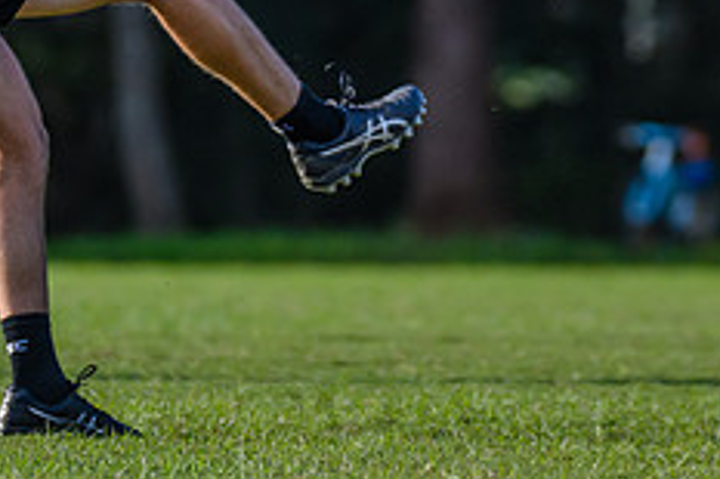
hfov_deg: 2.1
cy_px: 63
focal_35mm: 977
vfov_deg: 1.4
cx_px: 106
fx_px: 19526
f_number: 4
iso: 1000
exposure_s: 1/2500
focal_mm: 270
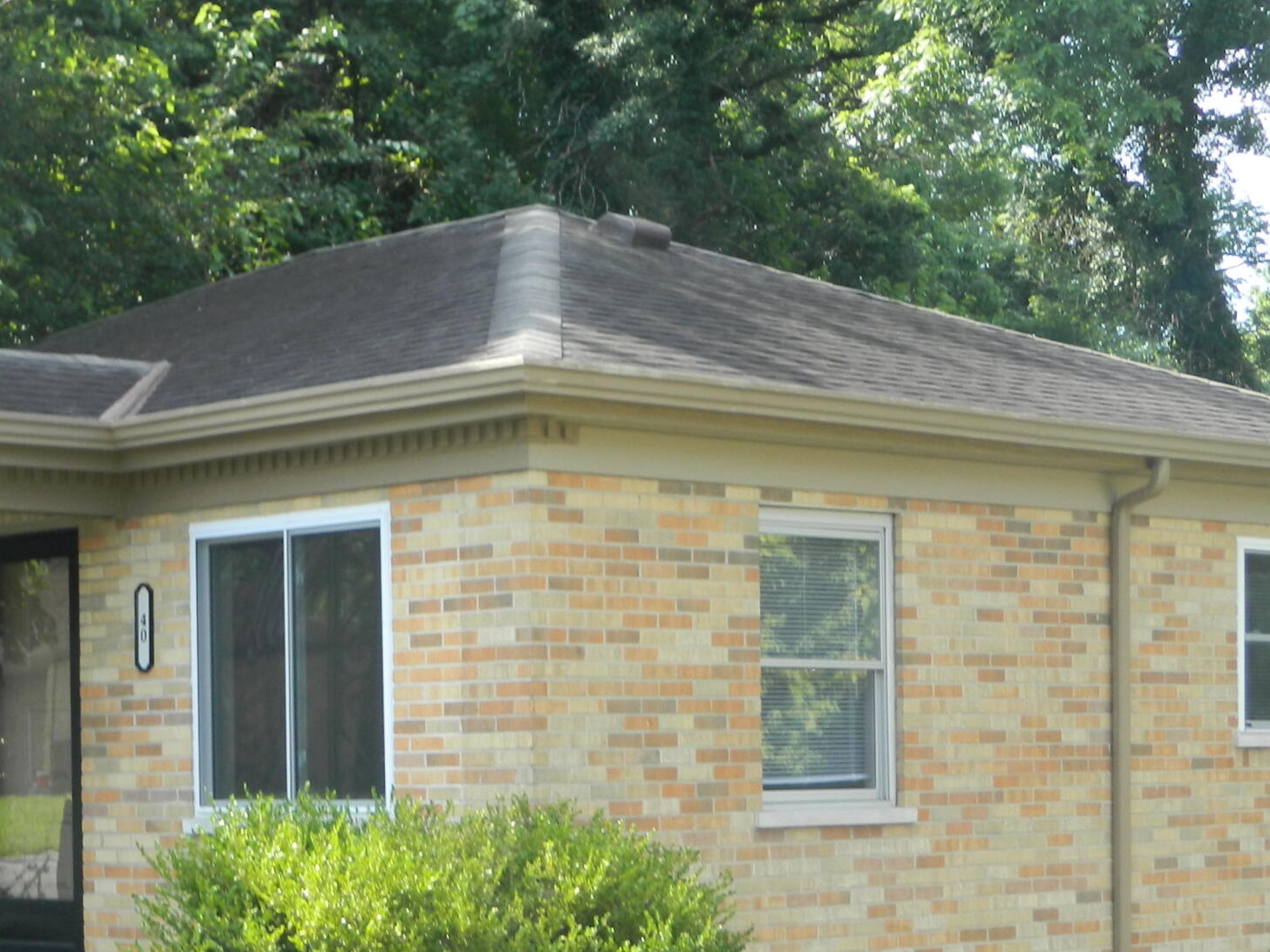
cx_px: 429
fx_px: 3082
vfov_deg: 17.4
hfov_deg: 23.2
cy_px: 813
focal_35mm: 84
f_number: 3.5
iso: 80
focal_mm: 7.3
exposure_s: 1/160
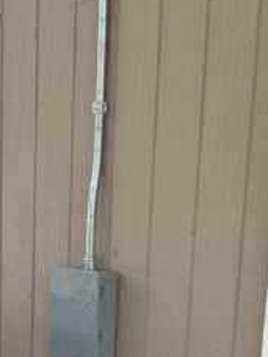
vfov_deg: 17.1
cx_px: -31
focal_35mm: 108
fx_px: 1115
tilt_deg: -17.8
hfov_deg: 13.4
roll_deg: -0.8
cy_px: 465
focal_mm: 6.76
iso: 100
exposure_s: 1/2801
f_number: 1.78
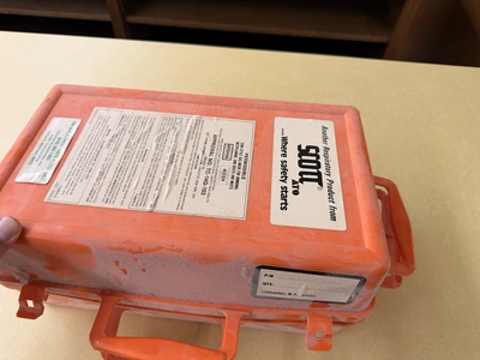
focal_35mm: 24
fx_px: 333
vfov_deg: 56.8
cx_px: 240
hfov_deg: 71.6
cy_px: 180
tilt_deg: -53.1
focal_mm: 6.76
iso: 160
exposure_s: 1/120
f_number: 1.78
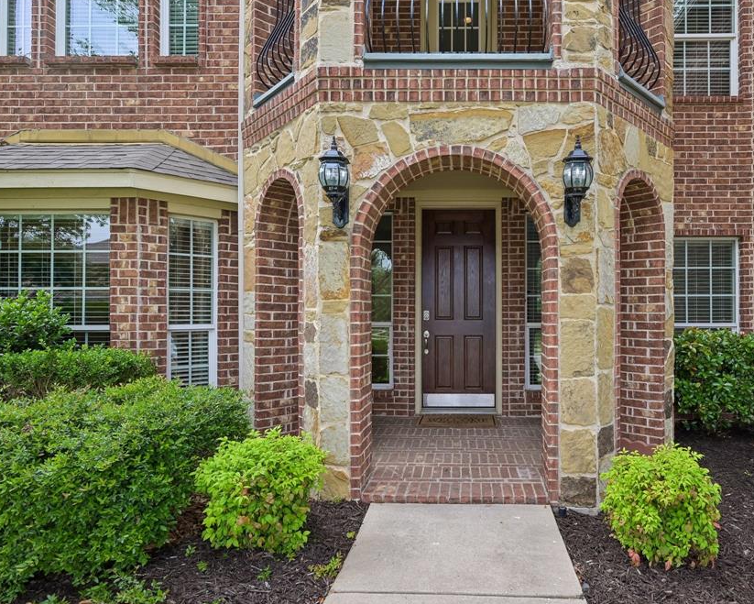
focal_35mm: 21
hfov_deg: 76.6
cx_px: 458
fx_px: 469
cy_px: 302
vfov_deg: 65.6
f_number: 8
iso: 400
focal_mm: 18
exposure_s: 1/250
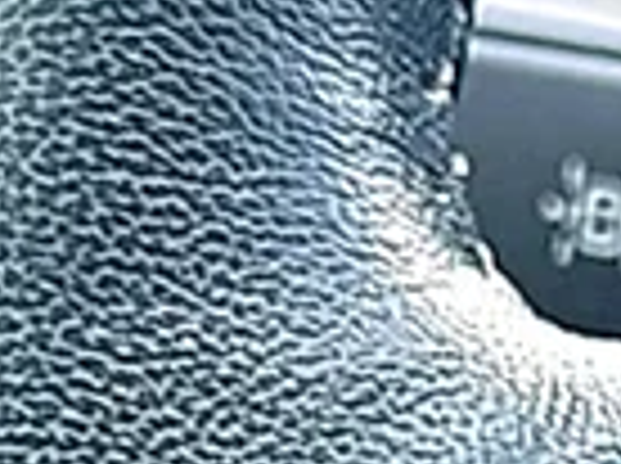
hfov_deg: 9.4
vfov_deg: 7.1
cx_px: 981
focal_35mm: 203
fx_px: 3635
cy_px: 840
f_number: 1.78
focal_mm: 6.86
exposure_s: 1/142
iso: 80
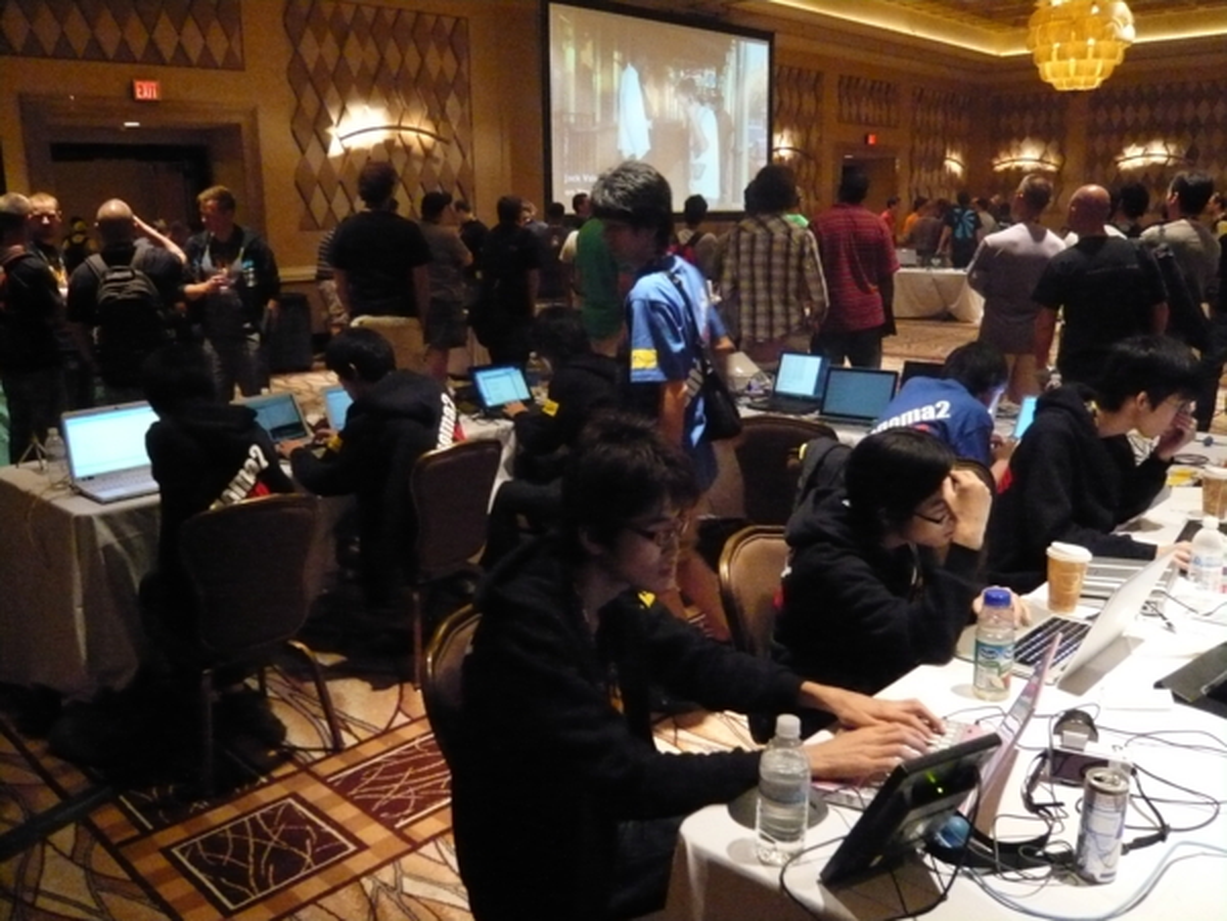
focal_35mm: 28
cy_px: 460
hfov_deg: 63.4
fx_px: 992
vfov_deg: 49.7
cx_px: 614
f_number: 2.8
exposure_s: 1/25
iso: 800
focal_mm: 4.6
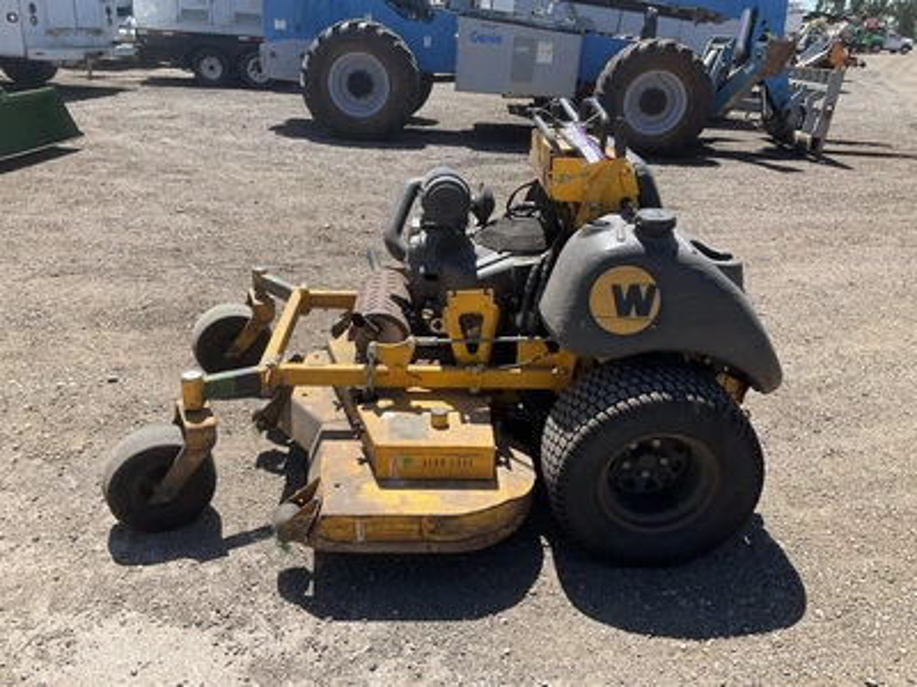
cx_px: 458
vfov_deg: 48.2
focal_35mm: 29
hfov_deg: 61.7
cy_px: 344
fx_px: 768
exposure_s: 1/1168
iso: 25
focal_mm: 3
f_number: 1.8
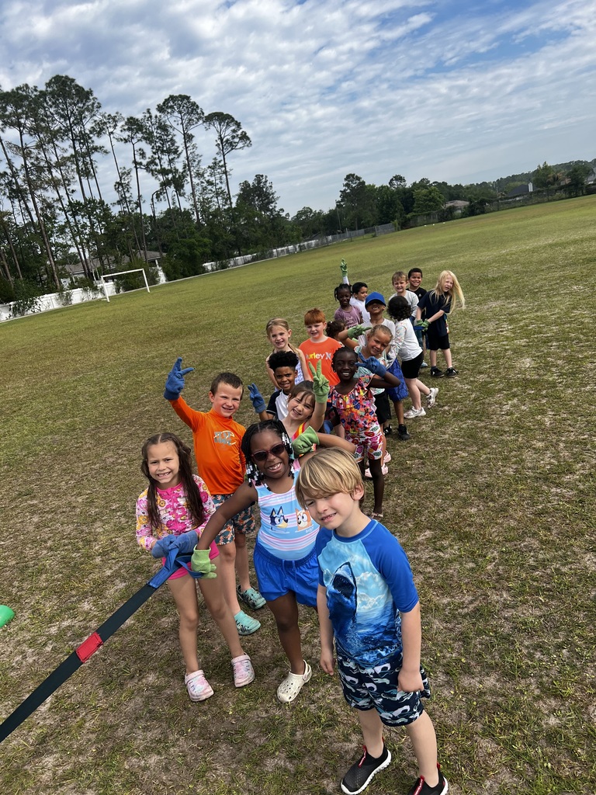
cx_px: 298
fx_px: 597
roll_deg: +12.7
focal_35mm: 26
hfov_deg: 53.1
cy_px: 398
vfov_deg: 67.3
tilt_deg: -13.9
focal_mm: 5.7
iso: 50
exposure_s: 1/2695
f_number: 1.5
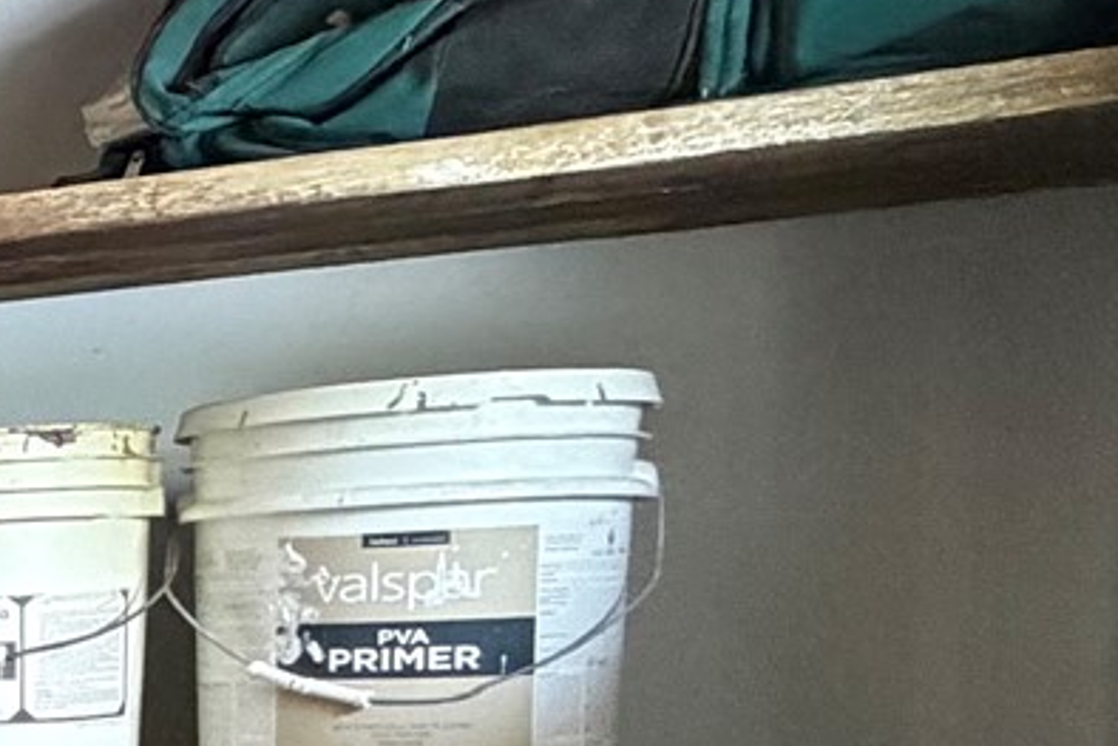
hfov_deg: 16.4
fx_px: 2206
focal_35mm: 71
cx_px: -1402
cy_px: 820
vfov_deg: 18.5
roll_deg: +0.5
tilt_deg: -2.9
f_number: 2.2
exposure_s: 1/60
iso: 500
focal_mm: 2.22
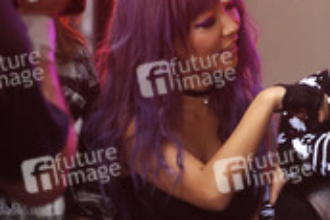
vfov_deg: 1.8
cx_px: 403
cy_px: 122
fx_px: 7193
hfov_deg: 2.6
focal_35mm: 784
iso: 1000
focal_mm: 300
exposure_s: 1/640
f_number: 5.6
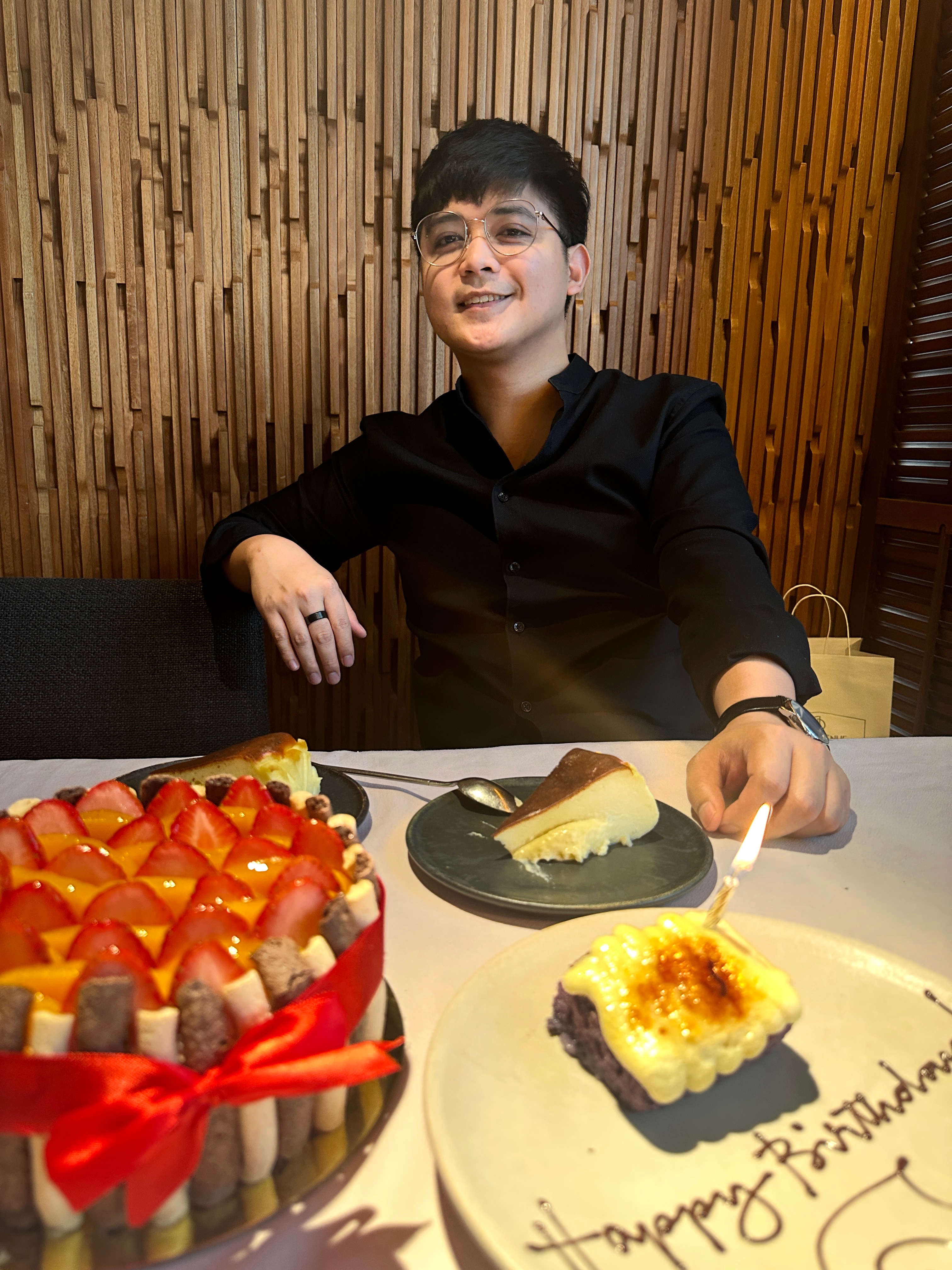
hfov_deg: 56.8
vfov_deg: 71.6
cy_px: 635
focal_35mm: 24
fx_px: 880
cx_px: 476
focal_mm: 6.86
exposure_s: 1/60
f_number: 1.78
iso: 400
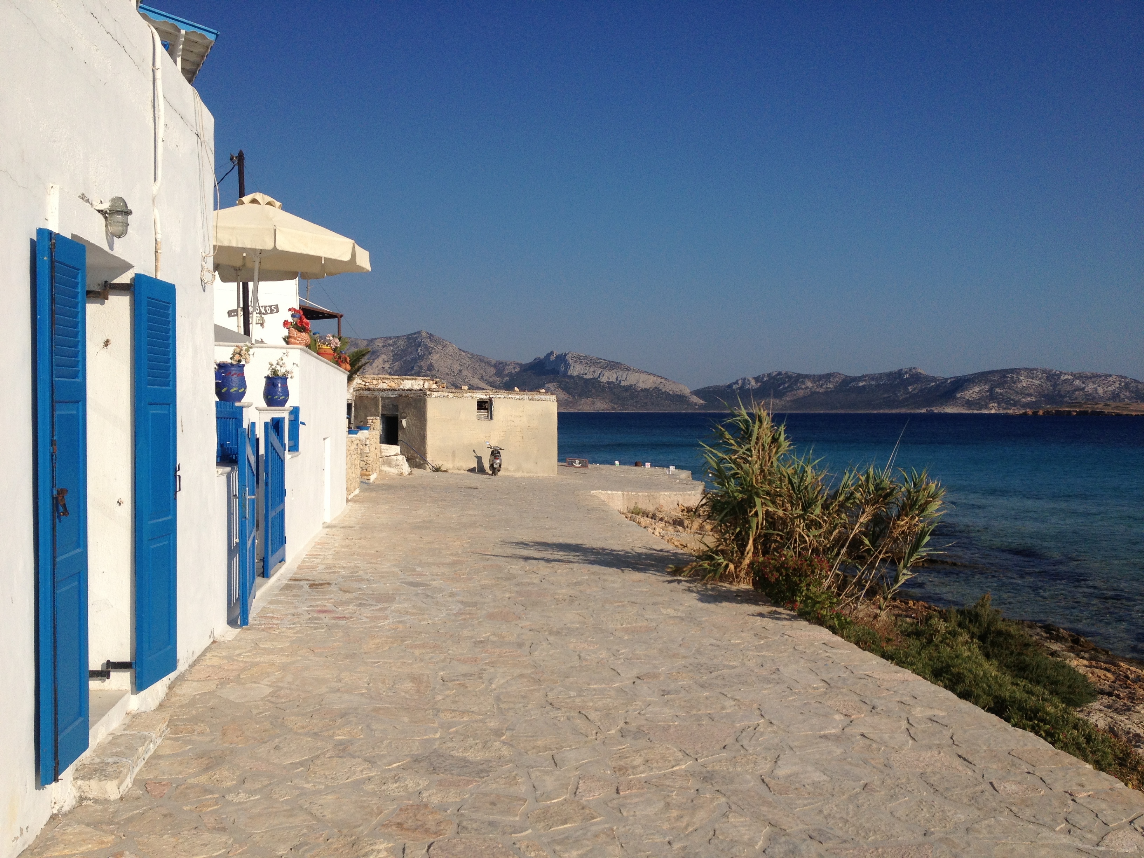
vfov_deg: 40.7
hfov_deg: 52.6
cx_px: 572
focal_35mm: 35
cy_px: 429
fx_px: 1157
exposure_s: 1/4608
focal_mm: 4.28
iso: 50
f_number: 2.4
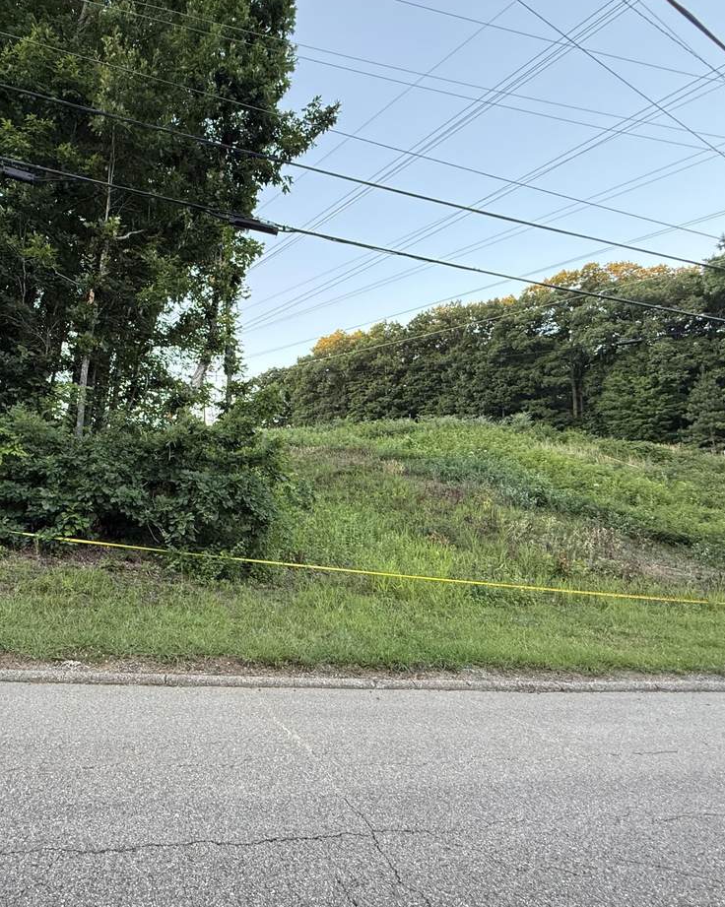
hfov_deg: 68.0
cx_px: 220
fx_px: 510
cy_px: 465
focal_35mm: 19
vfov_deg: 83.3
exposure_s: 1/99
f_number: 2.2
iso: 250
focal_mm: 2.22
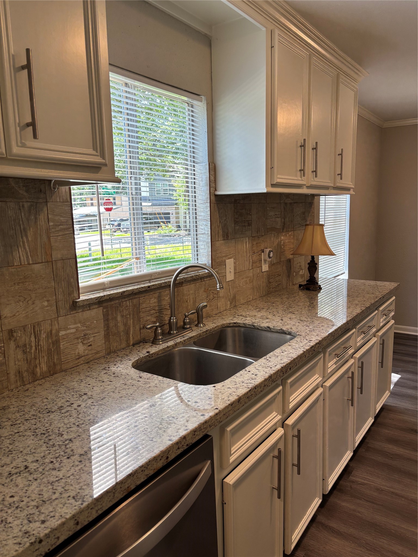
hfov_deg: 53.1
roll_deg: +0.6
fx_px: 419
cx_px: 209
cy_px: 278
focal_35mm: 26
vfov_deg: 67.3
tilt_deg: -11.2
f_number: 1.6
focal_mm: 5.96
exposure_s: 1/120
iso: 64
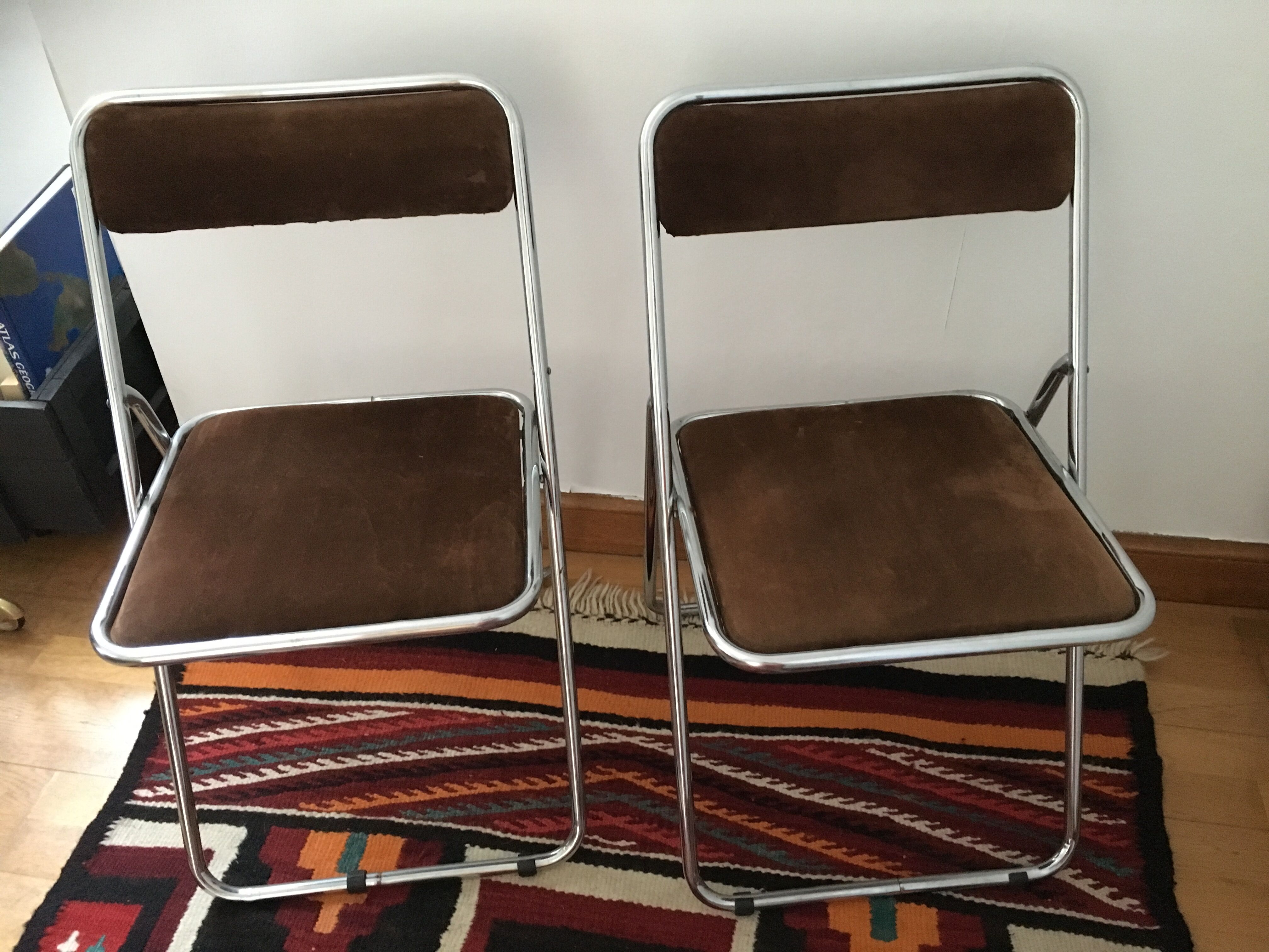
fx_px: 1063
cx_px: 634
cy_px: 476
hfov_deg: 61.7
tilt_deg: -40.5
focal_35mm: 29
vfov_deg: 48.2
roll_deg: +1.7
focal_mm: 4.15
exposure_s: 1/17
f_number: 2.2
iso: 400
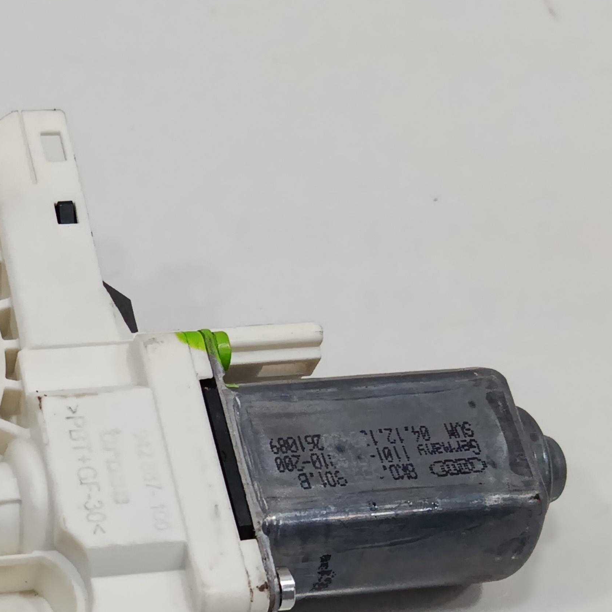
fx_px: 1520
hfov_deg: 22.1
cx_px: 34
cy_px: 497
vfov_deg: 22.4
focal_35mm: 76
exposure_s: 1/100
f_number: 1.7
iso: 755
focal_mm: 5.24
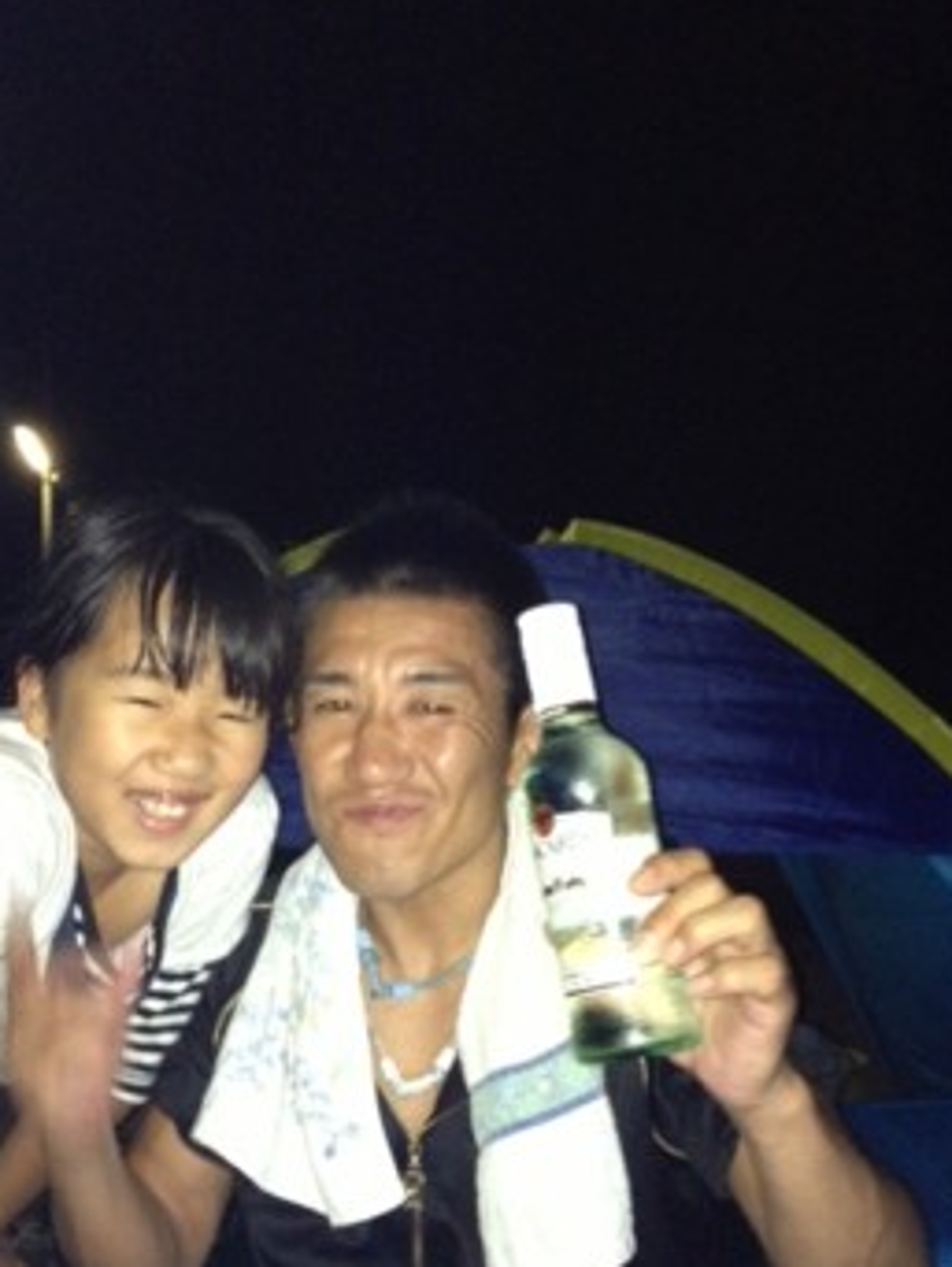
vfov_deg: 40.8
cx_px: 352
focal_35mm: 46
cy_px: 811
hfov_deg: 31.4
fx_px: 1685
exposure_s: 1/16
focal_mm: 4.28
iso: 500
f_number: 2.4
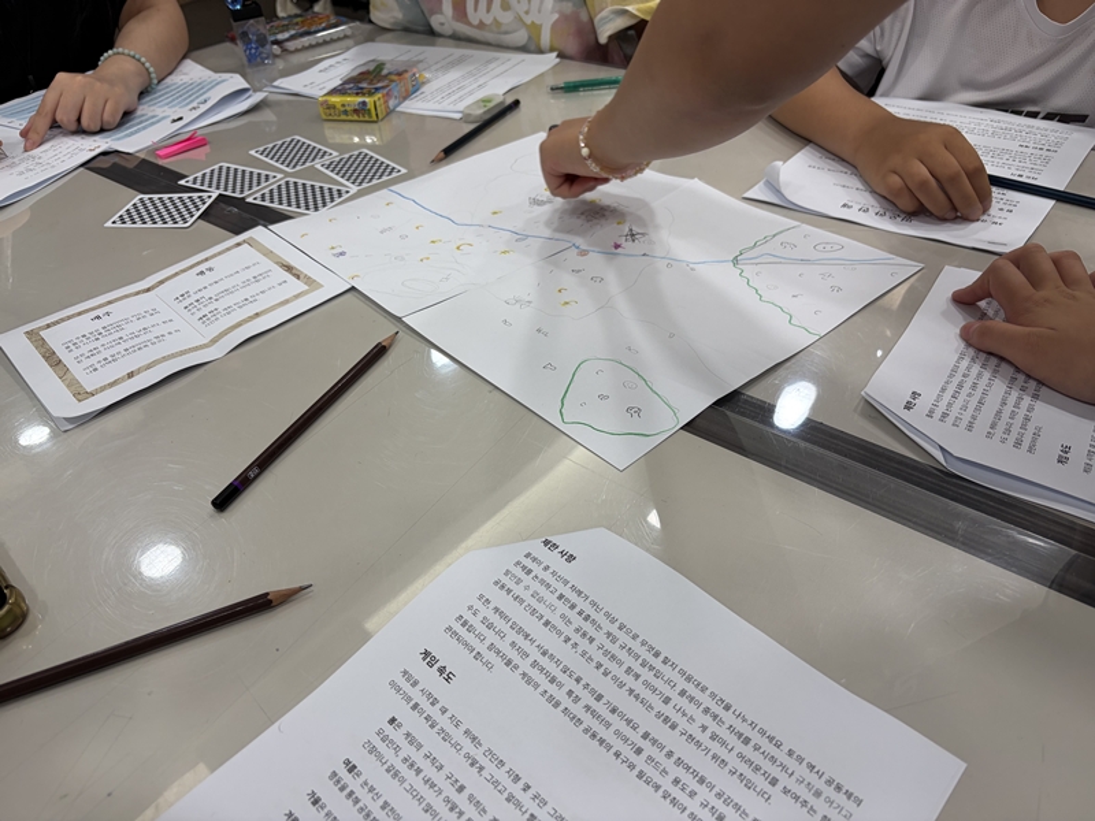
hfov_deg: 67.3
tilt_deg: -38.0
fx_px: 822
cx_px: 548
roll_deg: +6.1
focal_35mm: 26
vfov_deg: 53.1
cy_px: 410
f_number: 1.6
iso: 50
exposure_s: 1/120
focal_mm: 5.96
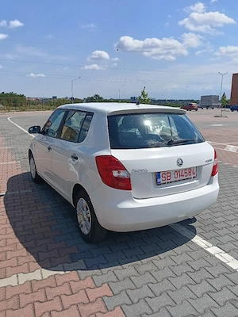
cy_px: 158
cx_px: 119
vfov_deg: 65.3
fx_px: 248
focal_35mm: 27
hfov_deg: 51.4
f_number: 1.8
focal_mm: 3.98
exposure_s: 1/1000
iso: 64
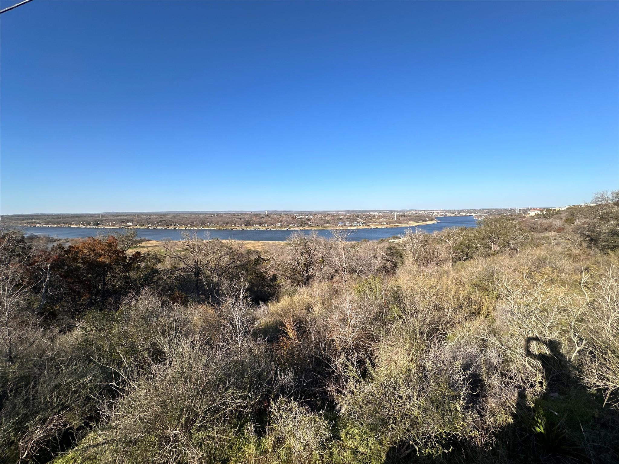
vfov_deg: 85.7
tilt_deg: -5.1
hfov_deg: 102.1
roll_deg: +0.6
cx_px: 310
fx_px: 250
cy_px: 232
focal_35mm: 14
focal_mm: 2.22
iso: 50
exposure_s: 1/1855
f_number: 2.2
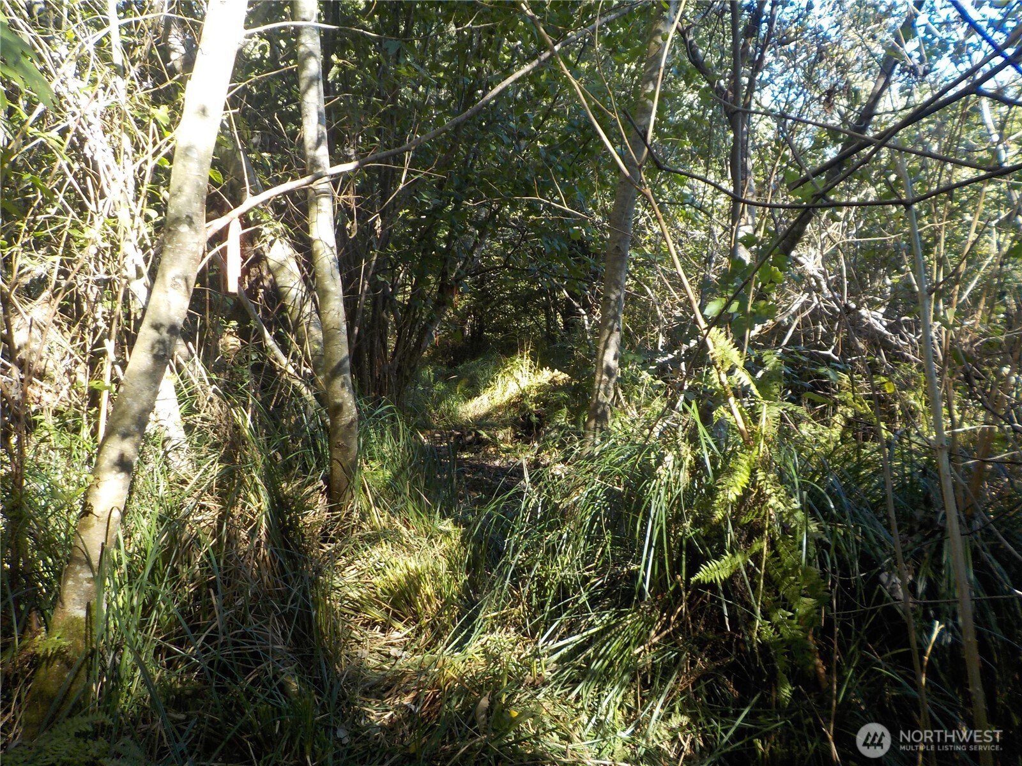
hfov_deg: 60.0
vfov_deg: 46.8
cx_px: 511
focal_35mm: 30
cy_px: 383
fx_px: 886
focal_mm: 4.1
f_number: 3.3
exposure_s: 1/80
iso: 125
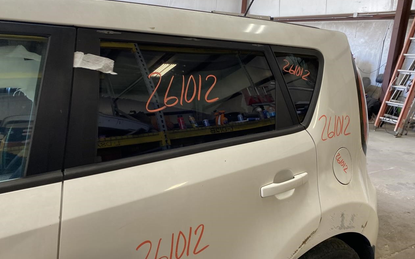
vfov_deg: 44.4
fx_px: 317
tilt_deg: -18.5
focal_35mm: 28
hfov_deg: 66.5
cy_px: 112
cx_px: 205
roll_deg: +2.2
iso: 125
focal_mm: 4.25
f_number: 1.8
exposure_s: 1/110
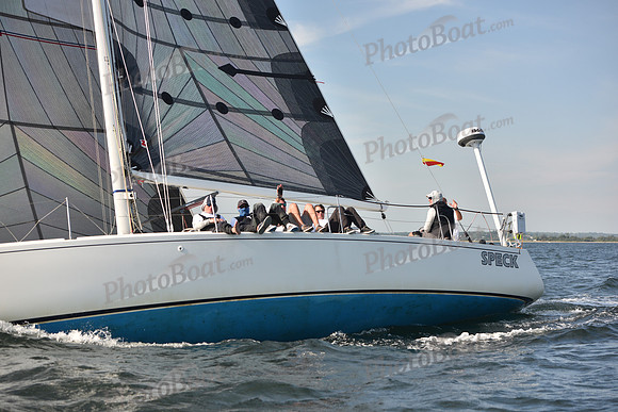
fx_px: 1202
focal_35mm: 70
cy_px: 206
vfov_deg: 19.5
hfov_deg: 28.8
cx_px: 309
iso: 250
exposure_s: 1/640
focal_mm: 70
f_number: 4.5
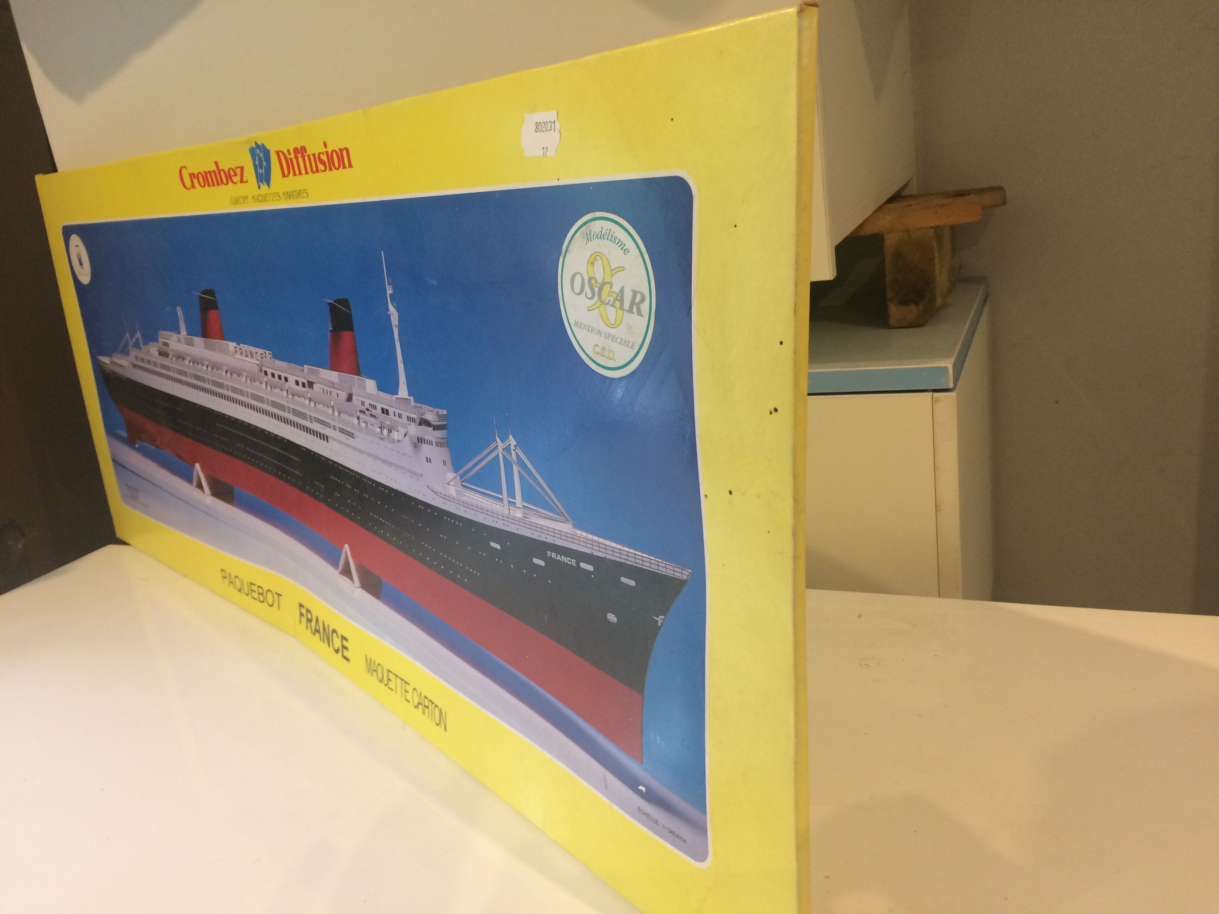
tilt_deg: -16.5
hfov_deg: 61.7
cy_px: 457
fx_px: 1021
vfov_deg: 48.2
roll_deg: +6.0
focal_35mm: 29
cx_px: 610
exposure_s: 1/33
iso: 100
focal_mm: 4.15
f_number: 2.2
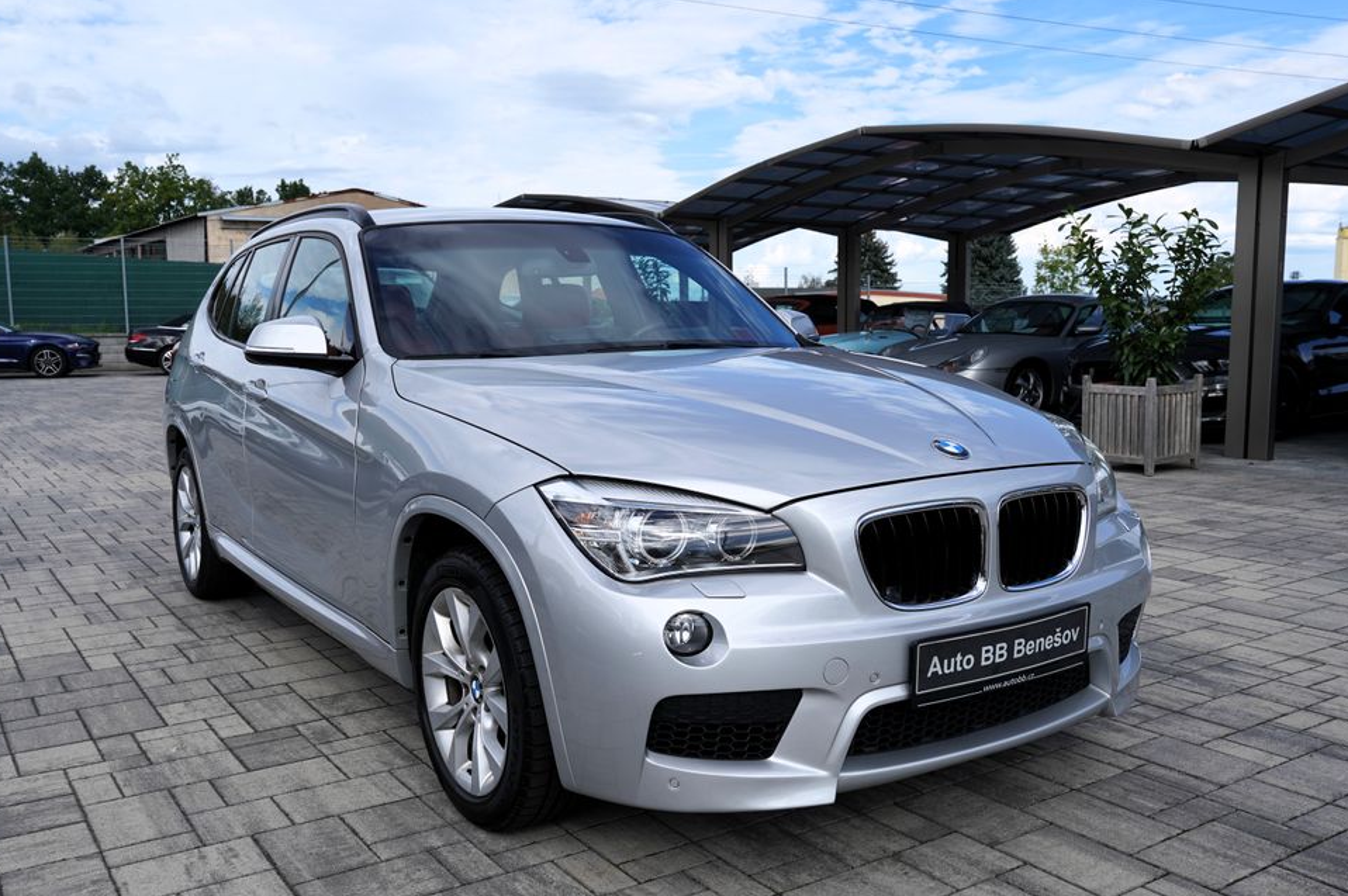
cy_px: 475
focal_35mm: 31
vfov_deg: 42.2
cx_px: 657
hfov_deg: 60.3
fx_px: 1160
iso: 100
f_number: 8
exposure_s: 1/320
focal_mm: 29
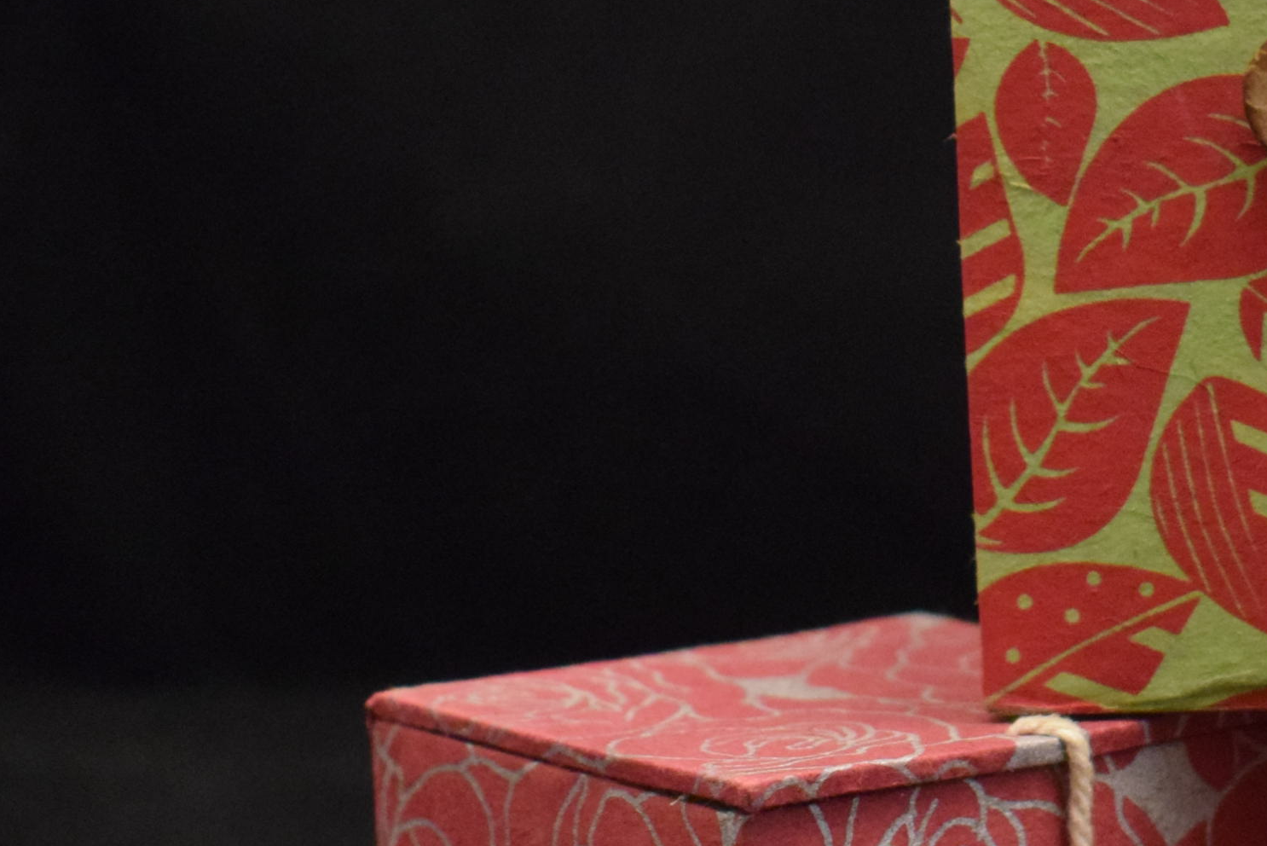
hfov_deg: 16.9
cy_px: 523
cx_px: 1327
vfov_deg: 11.6
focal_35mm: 118
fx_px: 4154
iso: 3200
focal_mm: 26
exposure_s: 1/15
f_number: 4
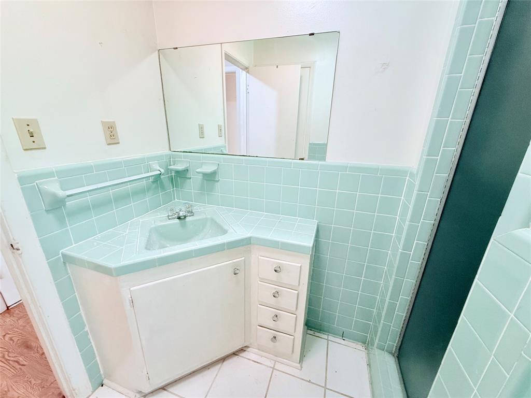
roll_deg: -1.3
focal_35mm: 14
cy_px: 199
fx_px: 215
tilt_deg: -17.8
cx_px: 266
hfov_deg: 102.1
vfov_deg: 85.7
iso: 320
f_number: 2.2
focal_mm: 2.22
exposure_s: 1/60
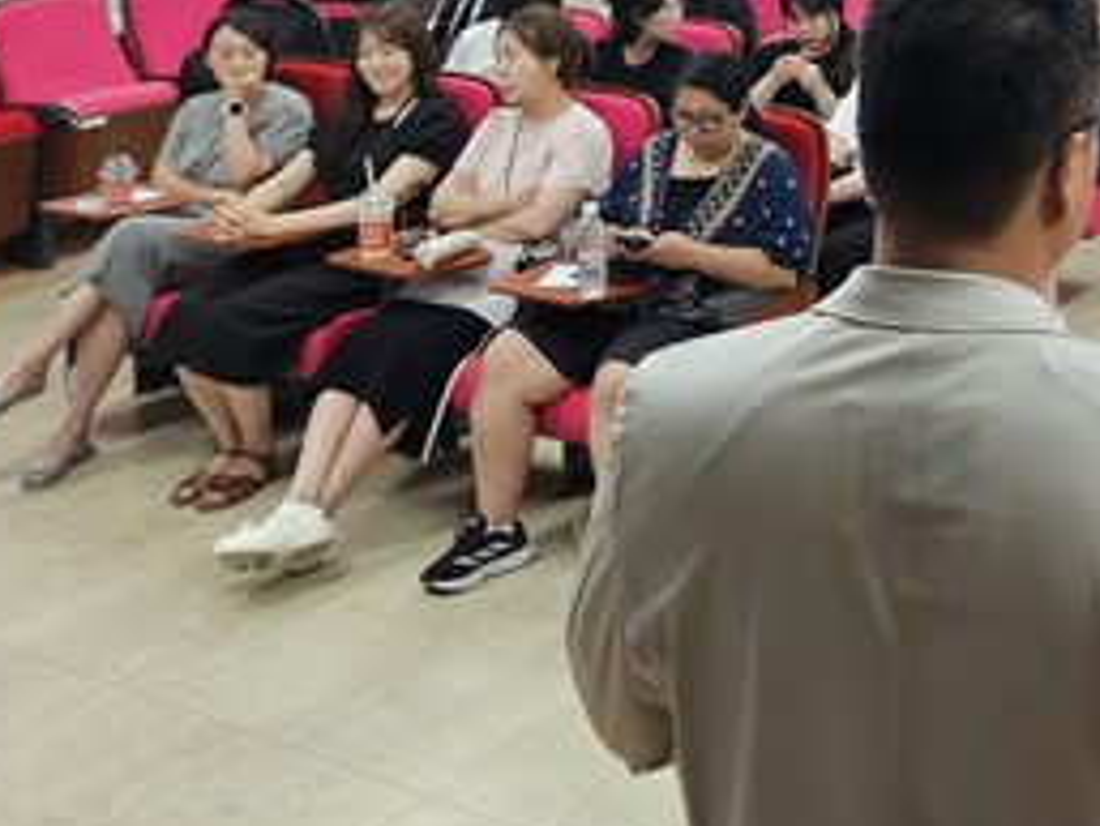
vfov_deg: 22.3
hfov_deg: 30.0
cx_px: 1100
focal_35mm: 60
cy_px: -195
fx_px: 1908
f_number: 1.8
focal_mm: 5.4
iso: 200
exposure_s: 1/120
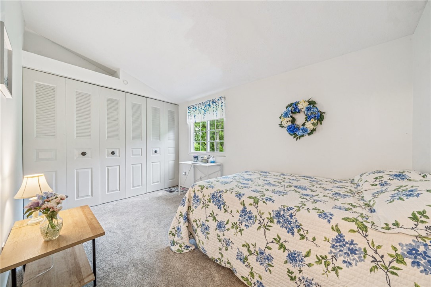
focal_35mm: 12
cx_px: 216
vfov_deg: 89.9
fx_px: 144
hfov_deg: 112.6
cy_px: 144
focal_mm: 12
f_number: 14
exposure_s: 2
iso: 50
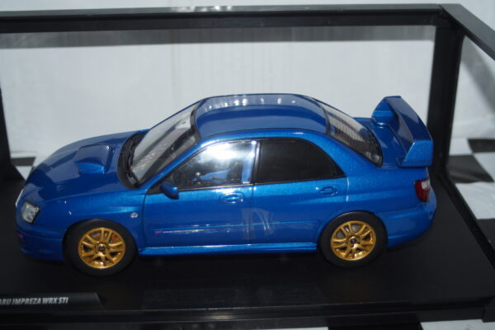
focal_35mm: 52
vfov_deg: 25.8
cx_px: 248
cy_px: 165
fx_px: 722
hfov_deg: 37.9
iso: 100
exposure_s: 1/80
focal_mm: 35
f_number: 4
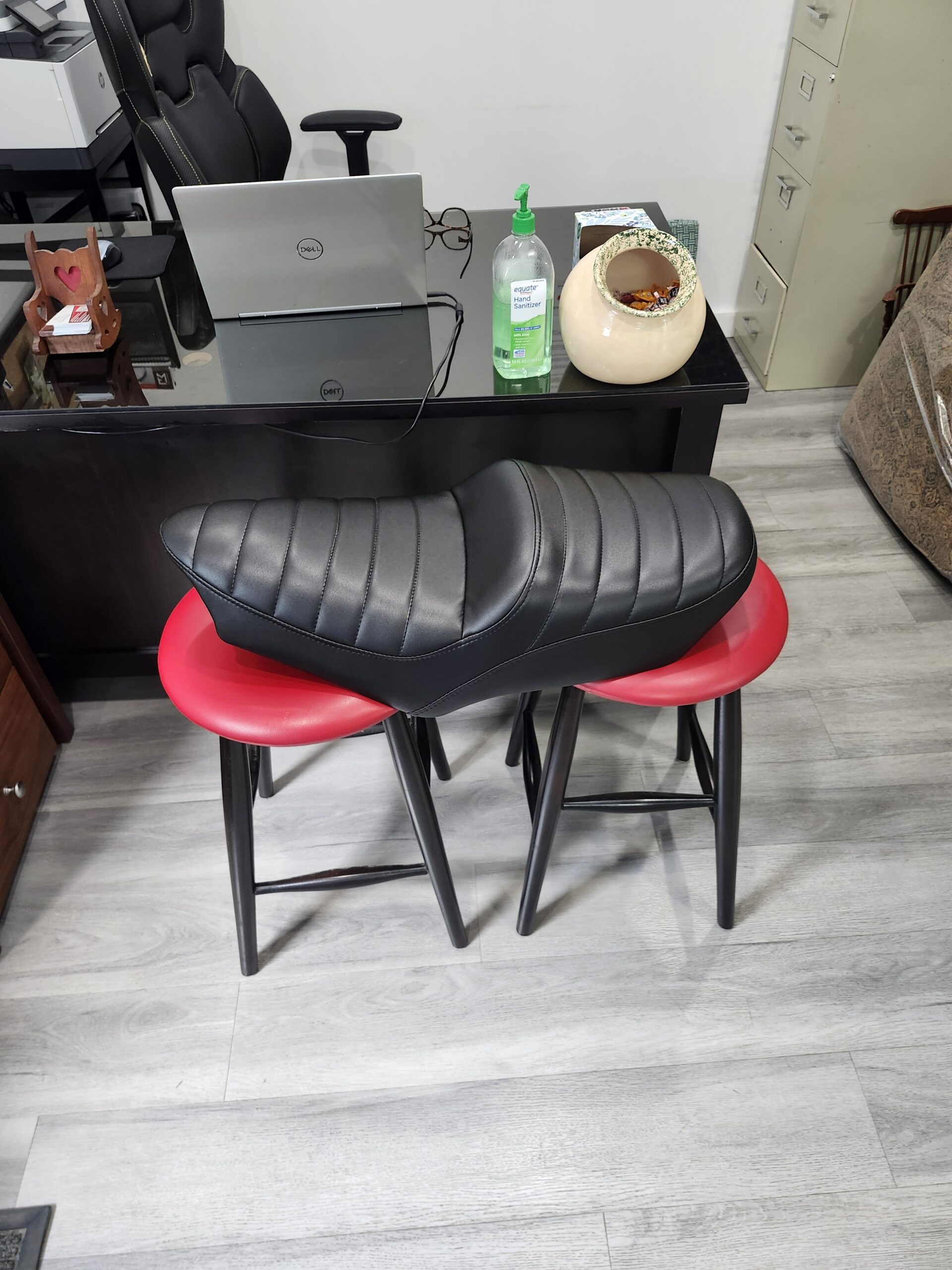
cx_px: 476
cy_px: 635
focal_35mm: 23
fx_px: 843
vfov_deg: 73.9
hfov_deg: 58.9
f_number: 1.8
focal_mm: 5.54
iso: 400
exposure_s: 1/120
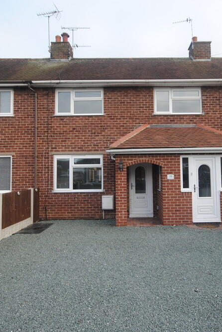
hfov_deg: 54.8
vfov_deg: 76.1
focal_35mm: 23
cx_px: 131
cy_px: 162
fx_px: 213
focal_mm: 10
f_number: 5.6
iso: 140
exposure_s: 1/125
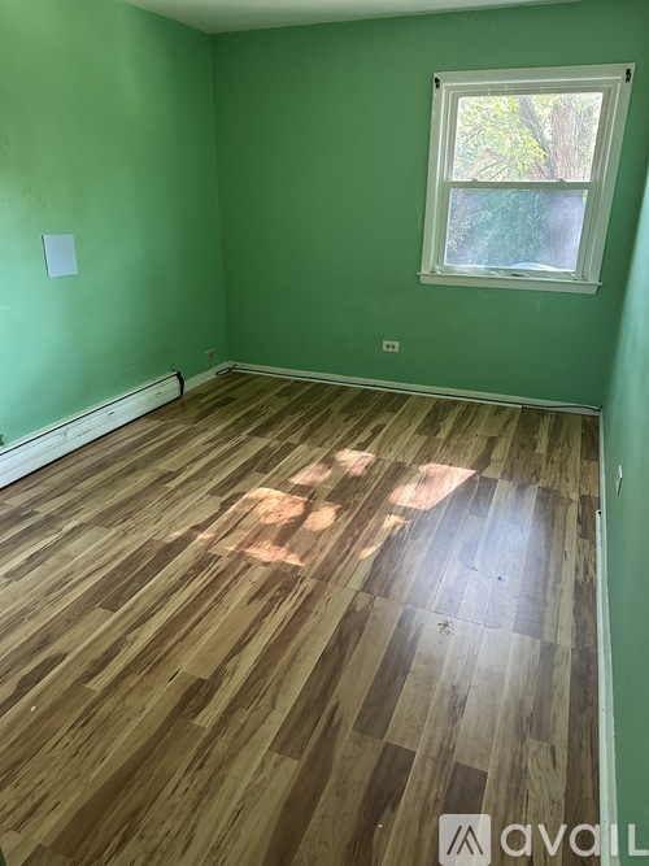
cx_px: 324
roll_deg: -1.6
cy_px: 433
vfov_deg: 71.6
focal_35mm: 24
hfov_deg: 56.8
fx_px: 600
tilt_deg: -22.1
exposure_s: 1/60
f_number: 1.78
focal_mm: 6.86
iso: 500
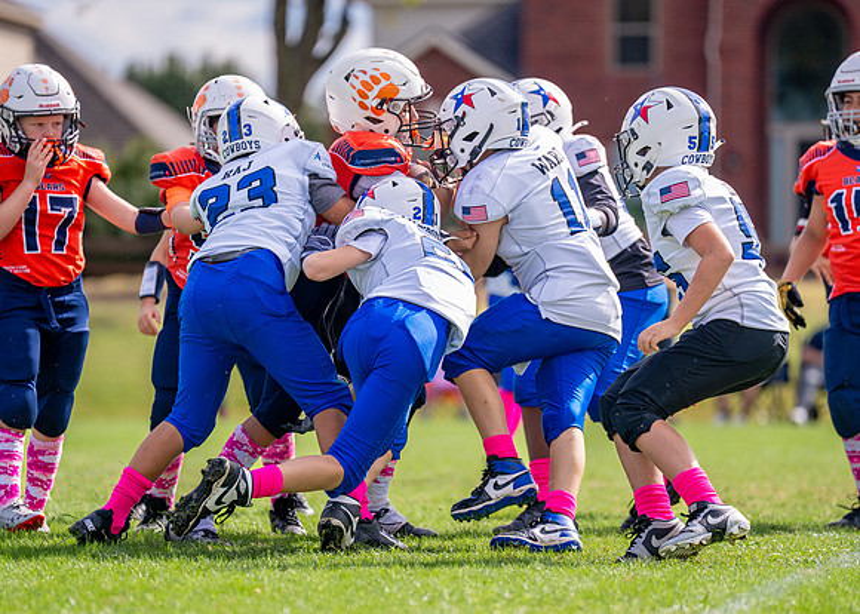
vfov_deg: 5.9
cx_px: 401
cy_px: 341
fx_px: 5990
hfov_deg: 8.2
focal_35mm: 245
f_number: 2.8
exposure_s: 1/4000
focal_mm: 200
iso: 400
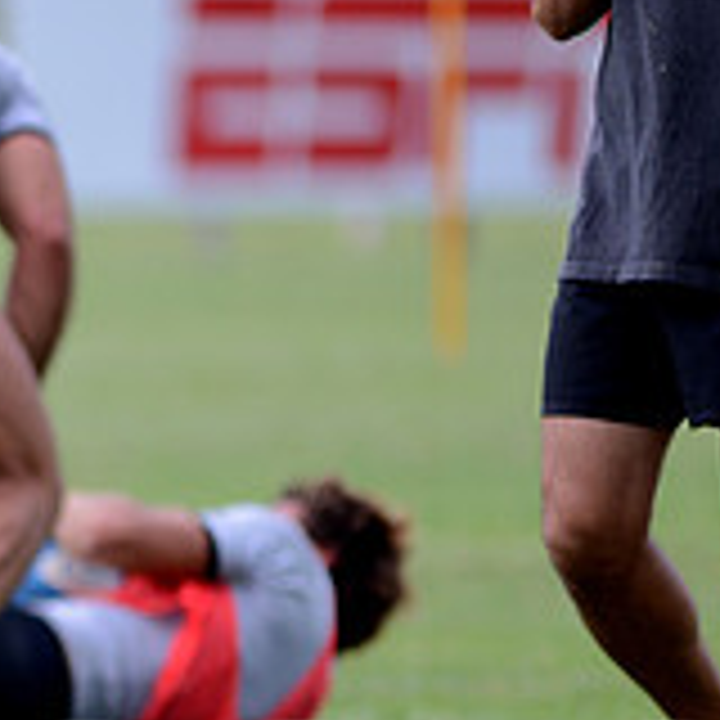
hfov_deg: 1.9
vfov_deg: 1.9
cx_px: -387
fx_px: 21744
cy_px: 772
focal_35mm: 924
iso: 200
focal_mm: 300
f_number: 2.8
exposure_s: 1/800
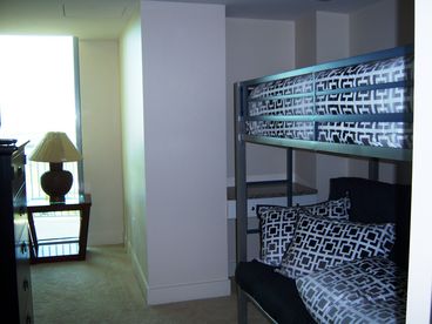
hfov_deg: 51.4
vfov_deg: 39.7
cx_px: 216
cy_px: 162
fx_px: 449
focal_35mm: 36
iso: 80
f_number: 2.8
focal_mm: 7.5
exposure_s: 1/60
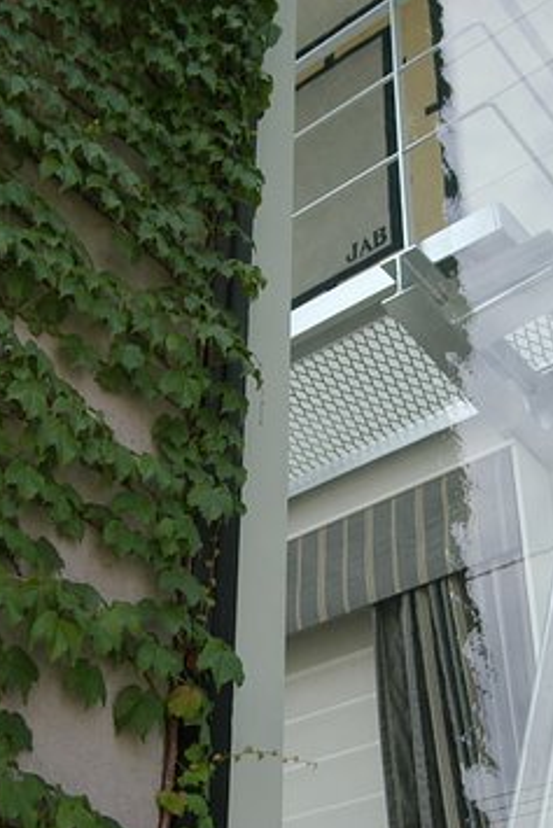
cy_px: 557
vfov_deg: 39.3
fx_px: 1144
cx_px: 286
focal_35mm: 50
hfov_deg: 27.2
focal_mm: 23
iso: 200
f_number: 7.1
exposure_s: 1/200
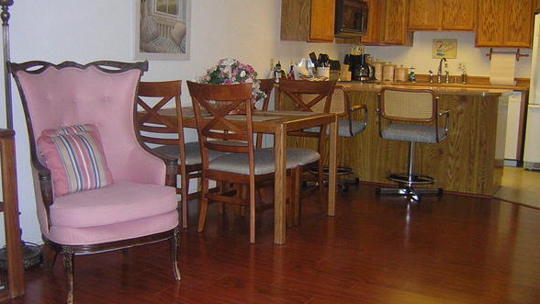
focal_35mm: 40
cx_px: 266
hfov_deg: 50.5
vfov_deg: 29.7
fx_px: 573
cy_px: 145
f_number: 2.6
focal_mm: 4.7
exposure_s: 1/60.1
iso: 400
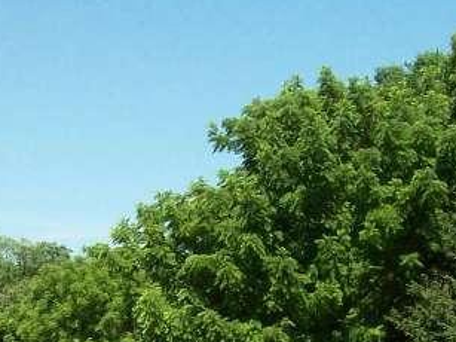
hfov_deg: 16.3
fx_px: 1580
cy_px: 437
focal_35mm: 120
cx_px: 85
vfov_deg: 12.0
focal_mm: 6
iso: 80
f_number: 4.8
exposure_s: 1/434
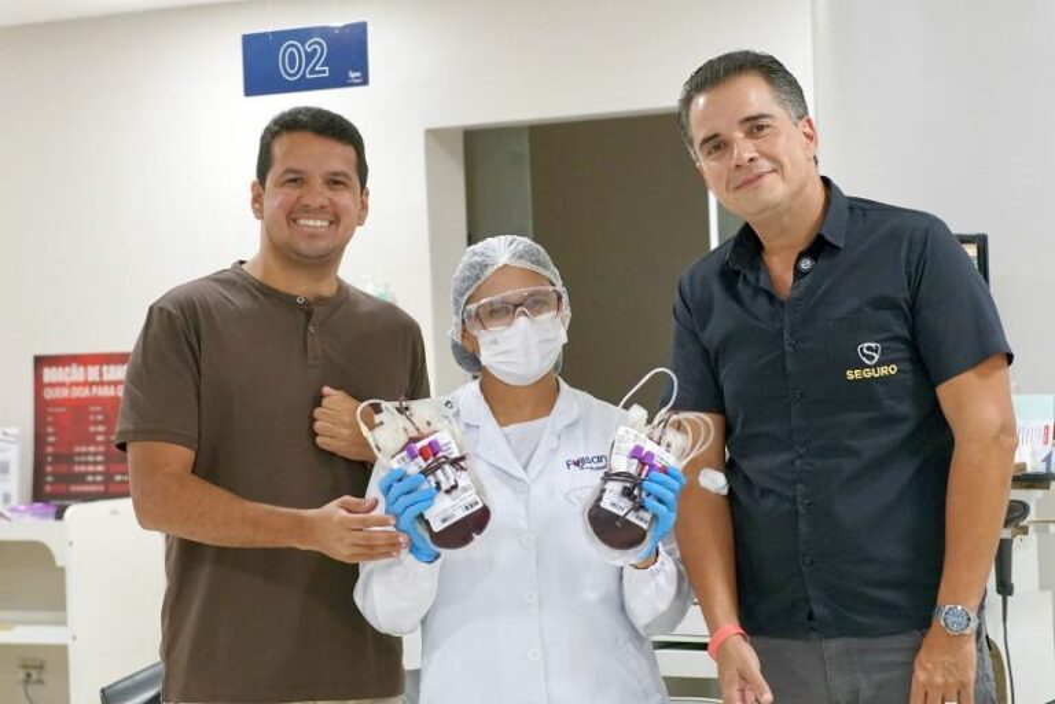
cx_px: 528
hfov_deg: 24.2
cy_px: 352
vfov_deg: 16.3
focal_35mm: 84
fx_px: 2461
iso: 2500
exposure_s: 1/160
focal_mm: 56
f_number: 4
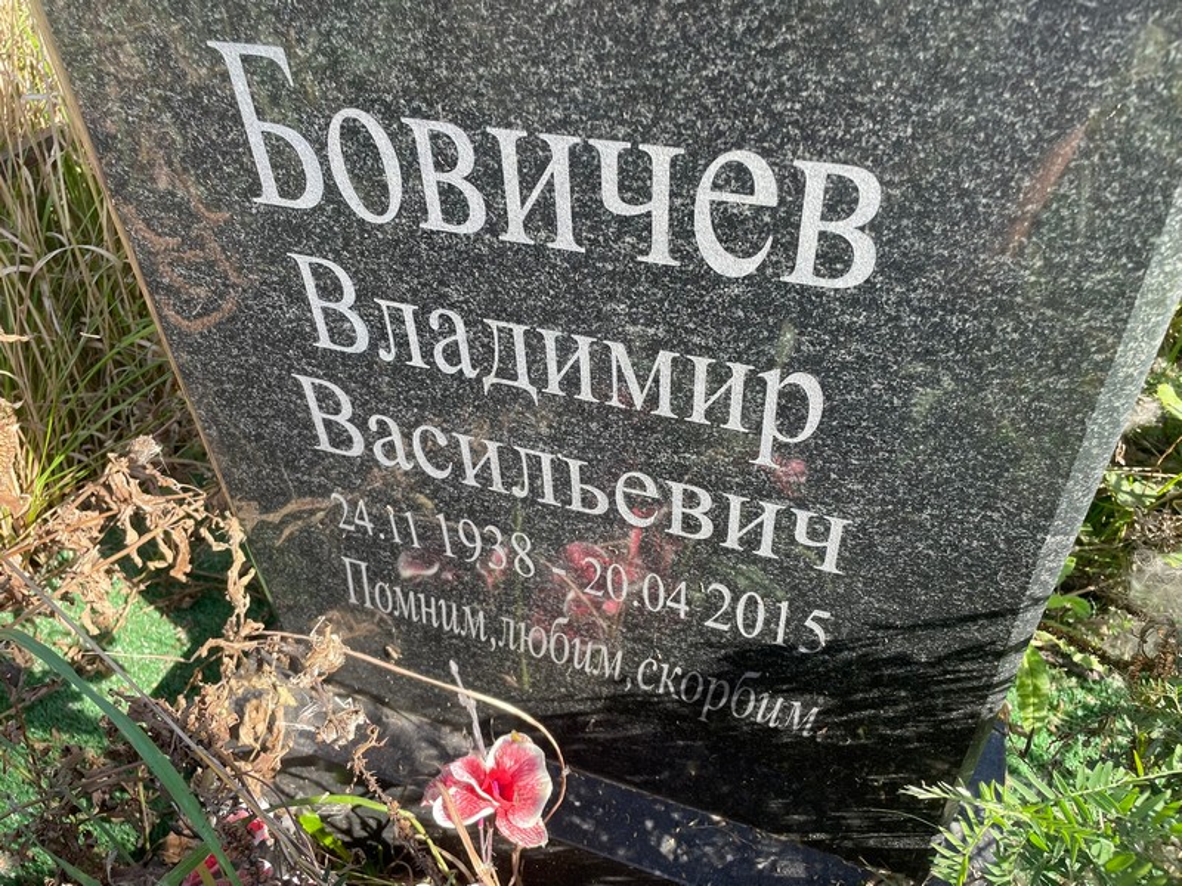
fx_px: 888
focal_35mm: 26
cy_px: 443
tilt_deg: -40.2
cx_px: 591
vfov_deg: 53.1
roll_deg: -0.6
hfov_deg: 67.3
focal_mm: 4.2
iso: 32
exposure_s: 1/399
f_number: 1.6
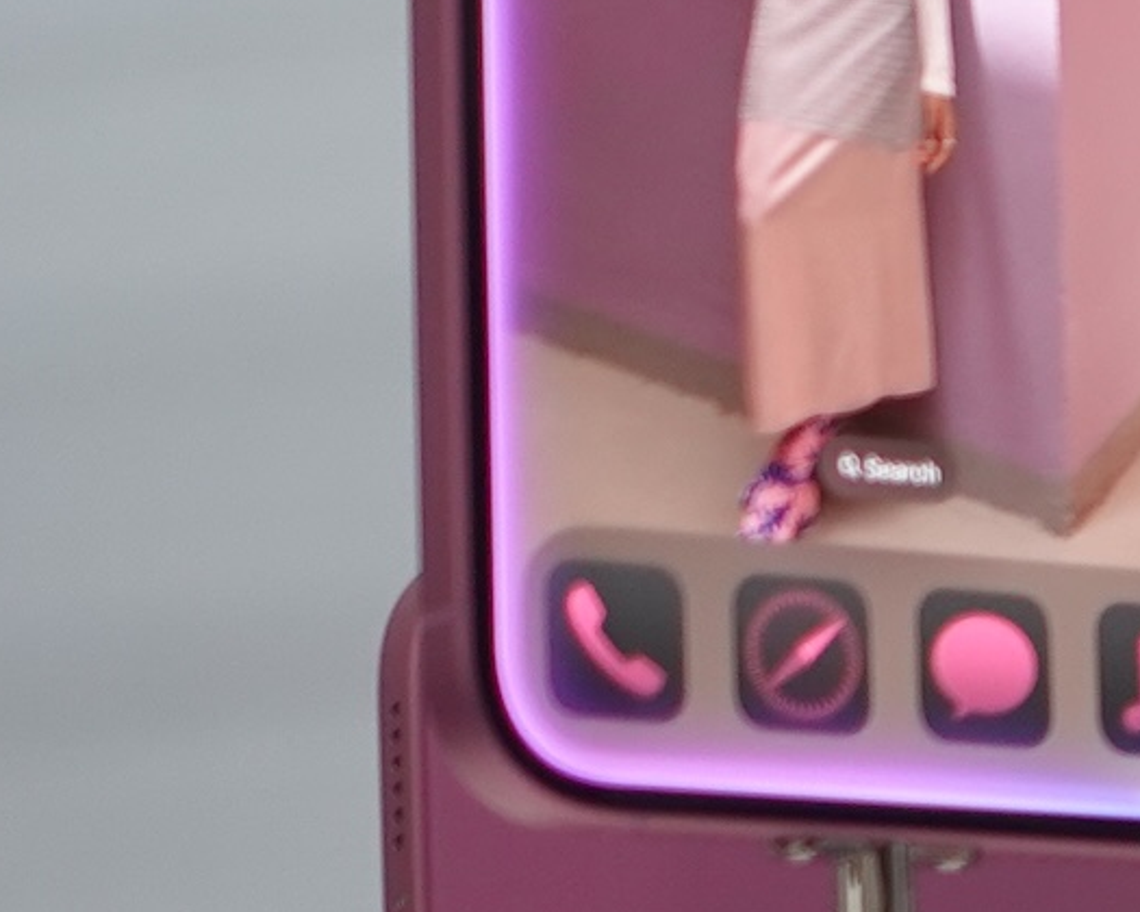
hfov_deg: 5.6
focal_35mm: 338
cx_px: 2567
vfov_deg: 4.6
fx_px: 11404
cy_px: 434
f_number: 2.8
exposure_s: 1/80
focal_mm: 23.46
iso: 200
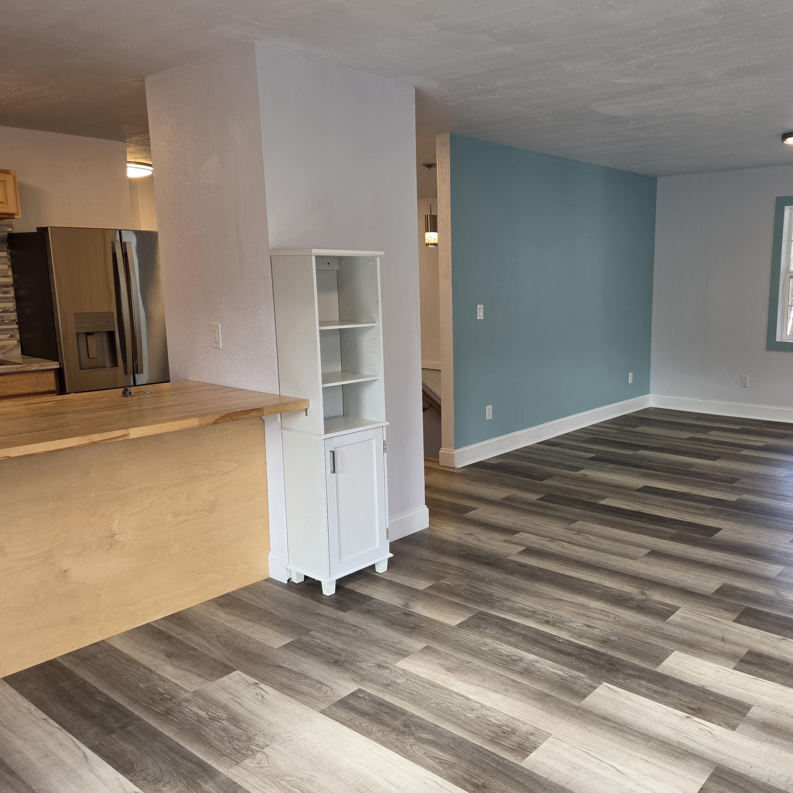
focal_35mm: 28
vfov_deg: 57.3
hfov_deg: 56.2
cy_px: 394
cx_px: 524
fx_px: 726
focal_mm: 5.4
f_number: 1.8
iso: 100
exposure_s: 1/120
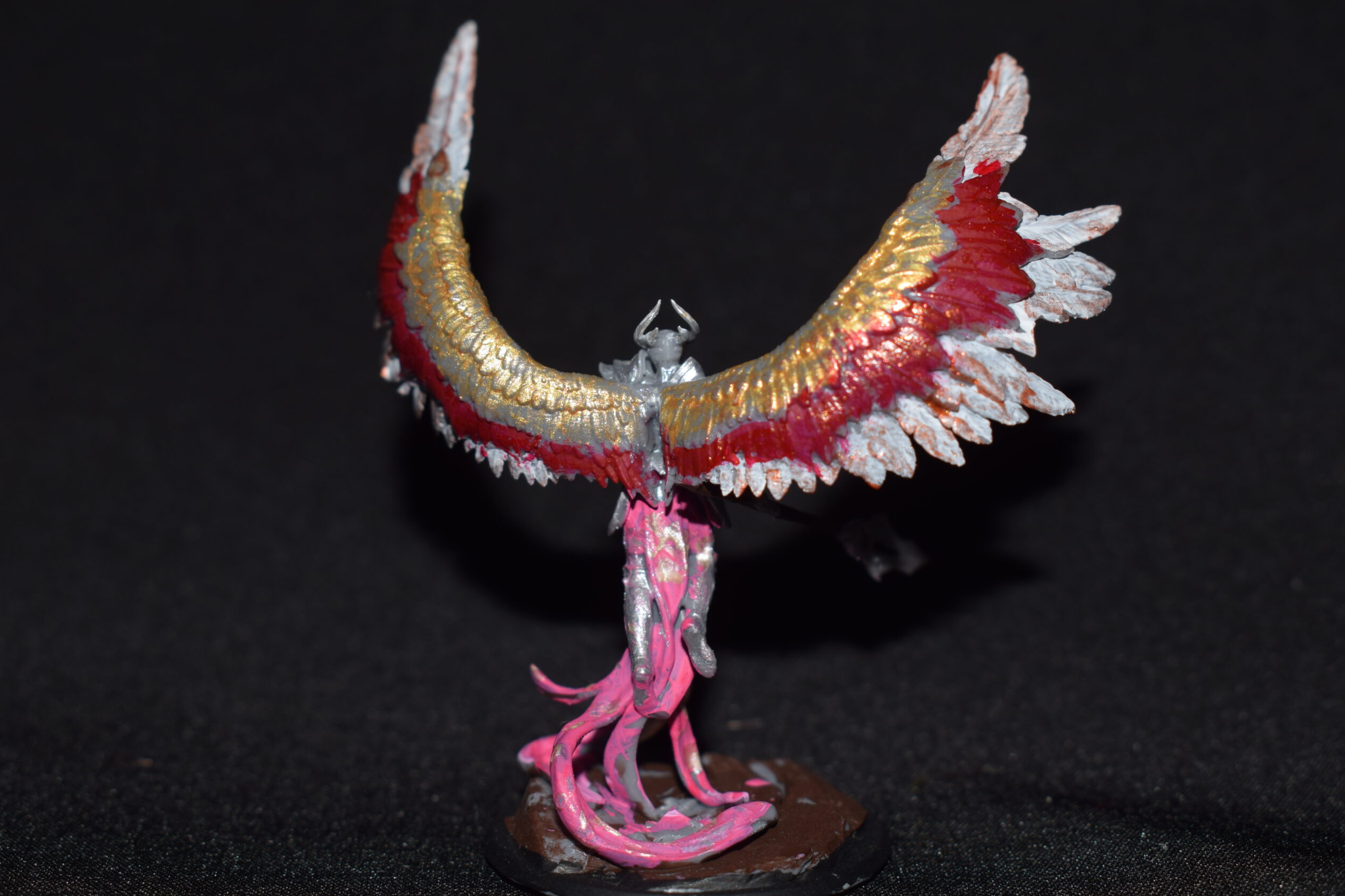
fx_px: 2391
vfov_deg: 21.2
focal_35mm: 64
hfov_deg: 31.4
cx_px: 678
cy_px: 450
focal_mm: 42
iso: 100
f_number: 8
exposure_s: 1/60
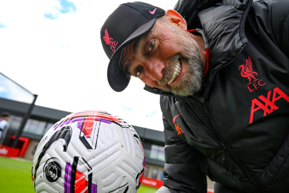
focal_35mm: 24
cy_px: 96
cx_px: 144
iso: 1250
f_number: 4
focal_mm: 24
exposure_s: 1/6400
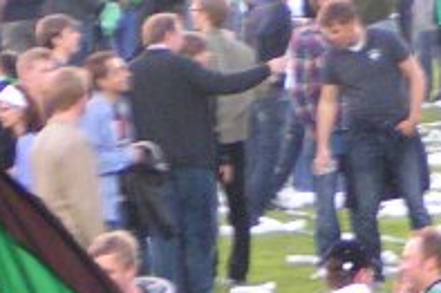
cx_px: 98
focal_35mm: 663
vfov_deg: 2.1
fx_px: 8115
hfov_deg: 3.1
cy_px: 595
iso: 200
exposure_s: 1/40
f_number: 3.5
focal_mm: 24
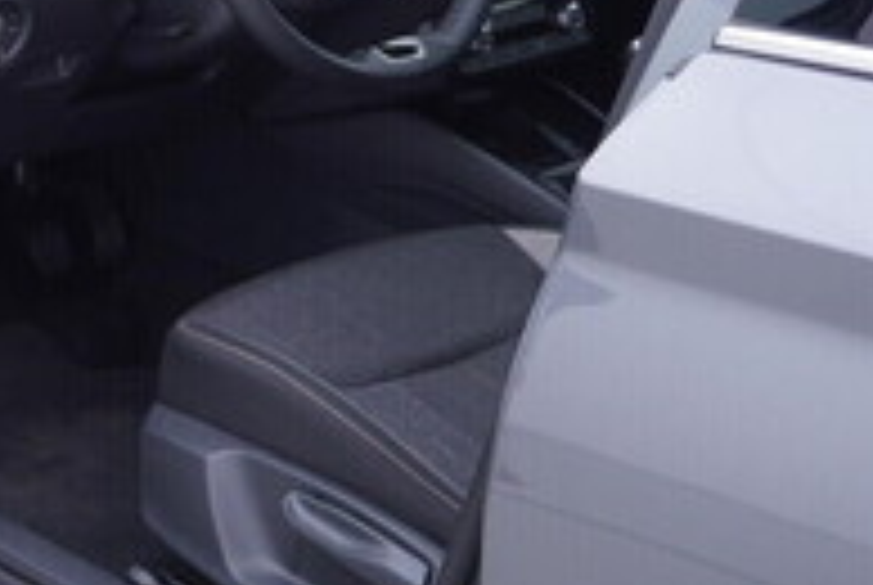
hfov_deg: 18.6
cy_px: 74
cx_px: -252
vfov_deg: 13.4
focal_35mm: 102
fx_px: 2477
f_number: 3.2
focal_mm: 24
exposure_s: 1/50
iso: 125
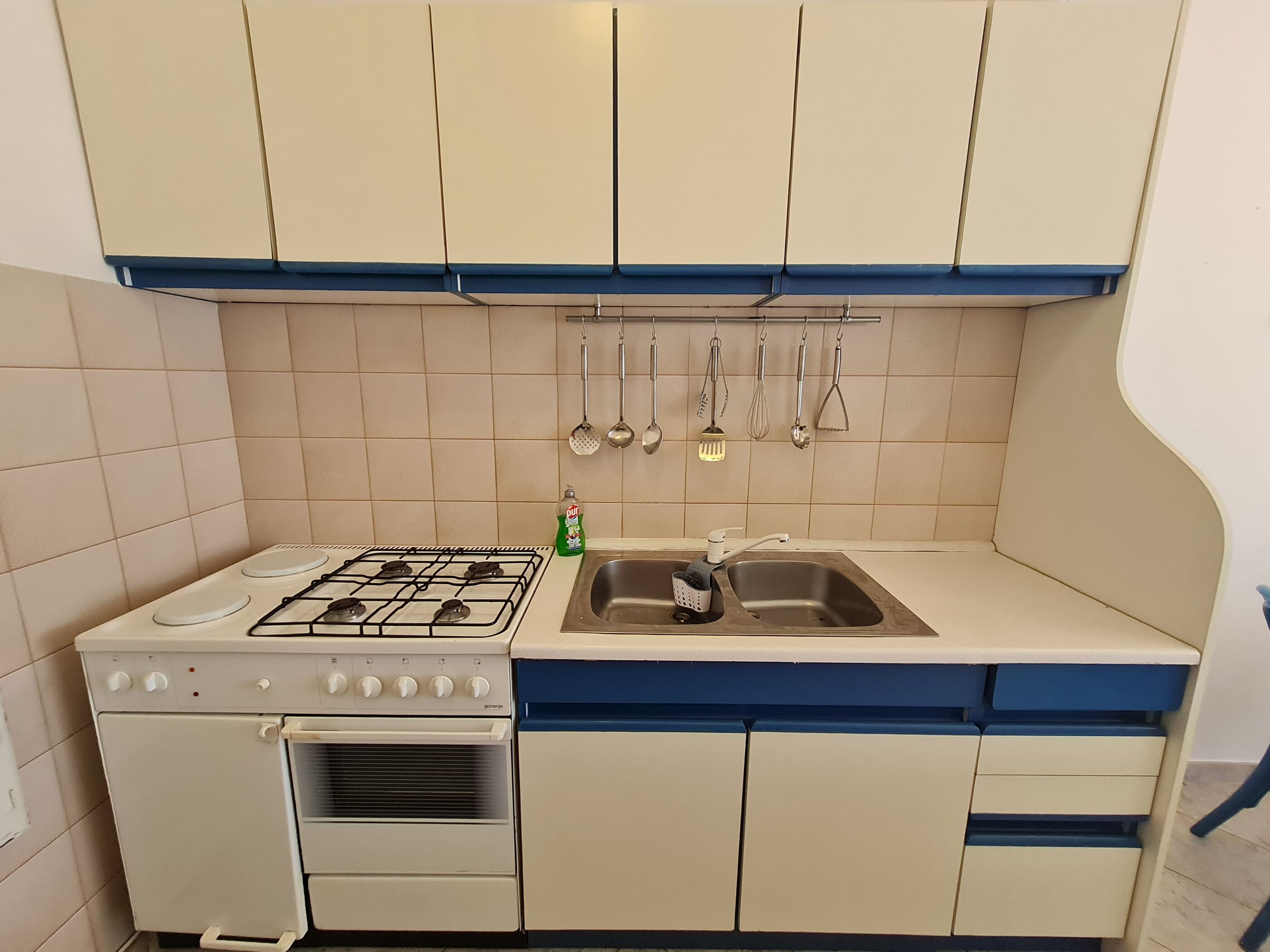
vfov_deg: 89.9
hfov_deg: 106.2
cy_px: 476
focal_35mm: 13
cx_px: 635
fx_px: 477
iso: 200
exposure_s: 1/50
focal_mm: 1.74
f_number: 2.2
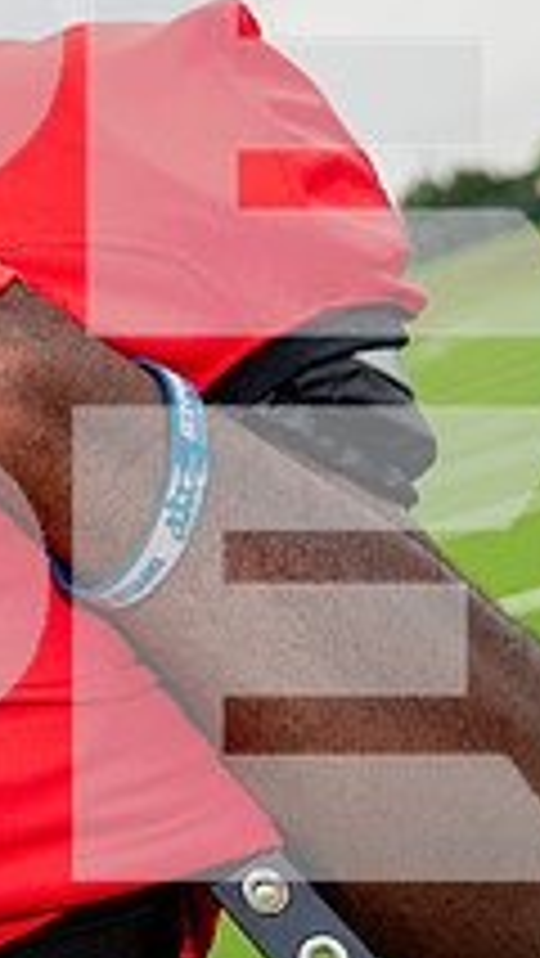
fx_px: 2466
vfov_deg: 21.5
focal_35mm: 97
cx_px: -540
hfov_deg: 11.3
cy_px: 101
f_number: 5
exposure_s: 1/250
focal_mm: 34
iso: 100
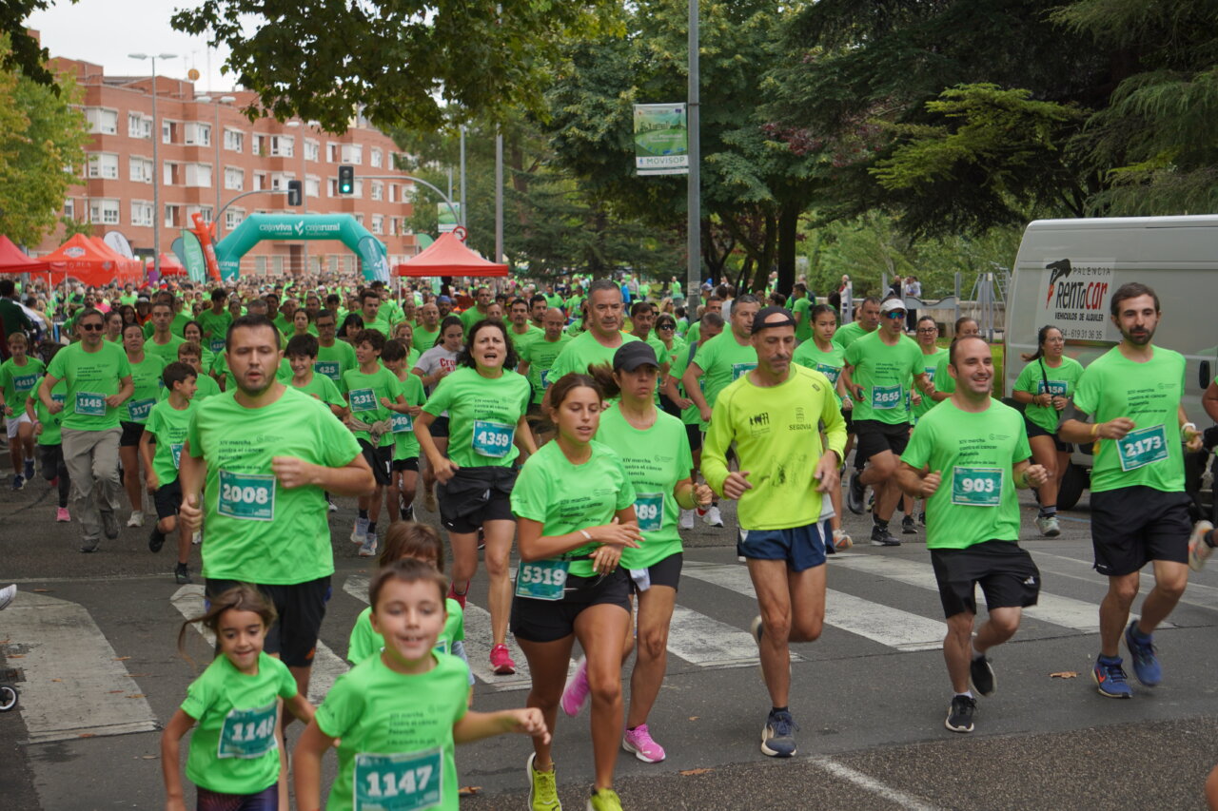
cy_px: 406
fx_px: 2791
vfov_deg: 16.5
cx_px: 609
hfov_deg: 24.6
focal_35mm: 82
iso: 100
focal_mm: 55
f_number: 5.6
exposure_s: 1/160
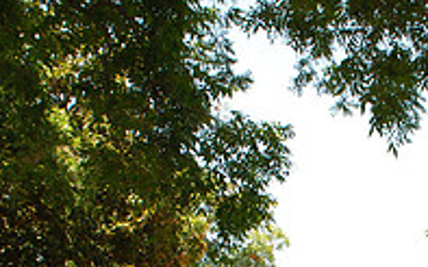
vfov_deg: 13.6
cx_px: 382
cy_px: 407
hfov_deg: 22.5
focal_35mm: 90
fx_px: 1049
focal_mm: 20
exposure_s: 1/200
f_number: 9
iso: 400
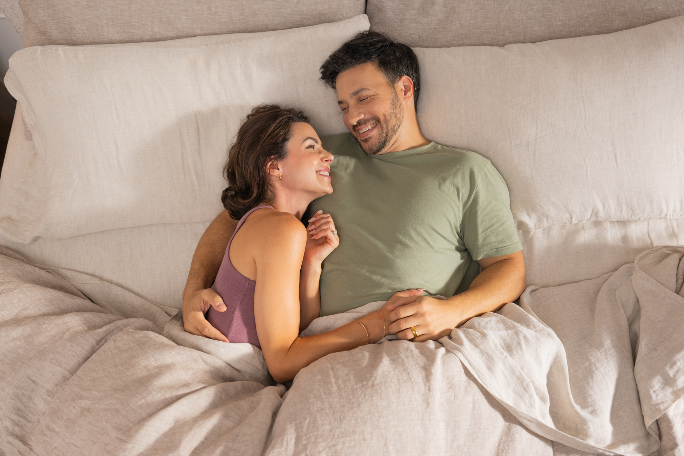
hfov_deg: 54.4
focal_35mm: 35
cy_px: 228
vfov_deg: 37.9
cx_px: 342
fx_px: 665
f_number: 3.5
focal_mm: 35
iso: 400
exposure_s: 1/160
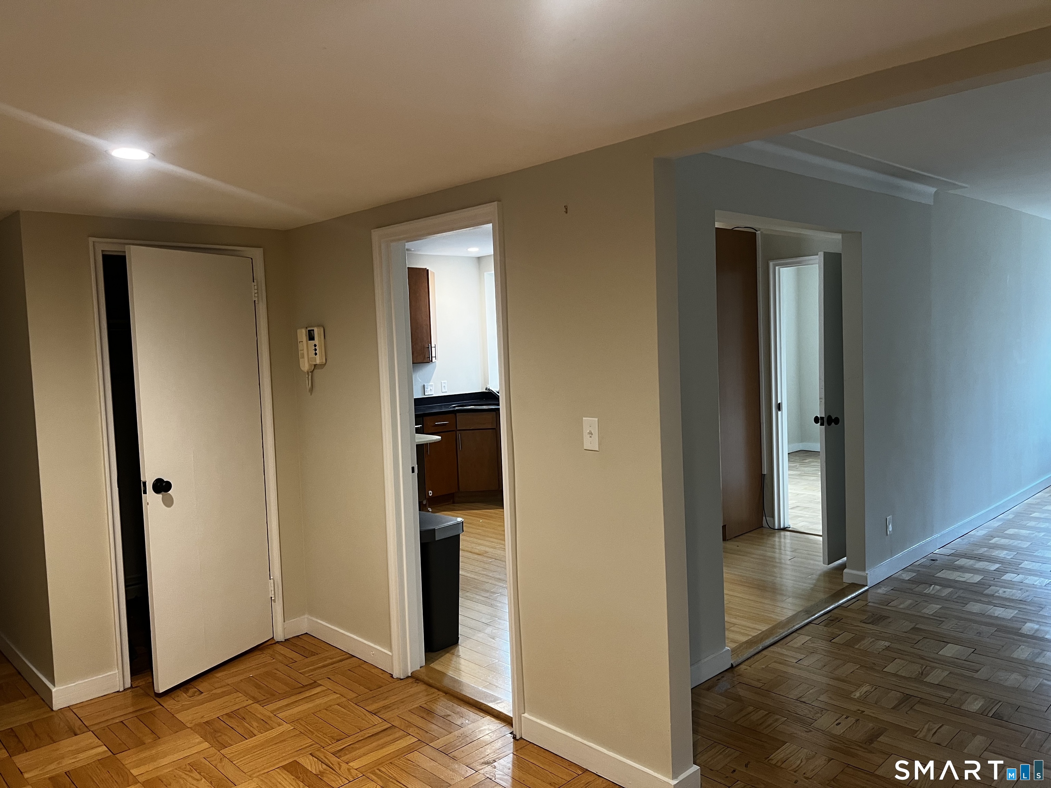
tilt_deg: -2.0
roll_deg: +2.3
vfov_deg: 53.1
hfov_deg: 67.3
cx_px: 526
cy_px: 394
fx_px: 789
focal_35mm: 26
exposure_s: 1/60
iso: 160
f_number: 1.5
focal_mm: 5.7
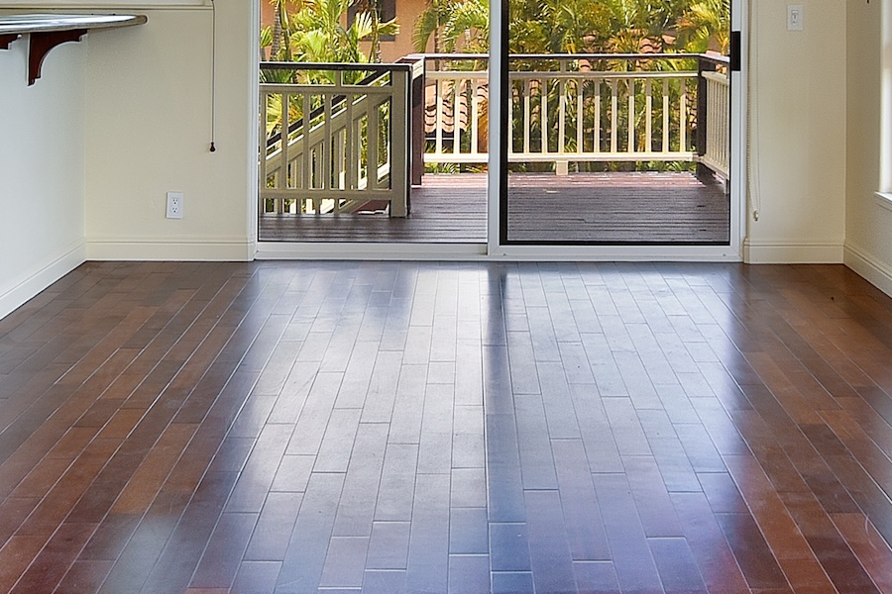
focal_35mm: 60
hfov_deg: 33.4
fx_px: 1487
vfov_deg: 21.8
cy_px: -7
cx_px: 506
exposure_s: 1/60
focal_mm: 15
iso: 64
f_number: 3.5
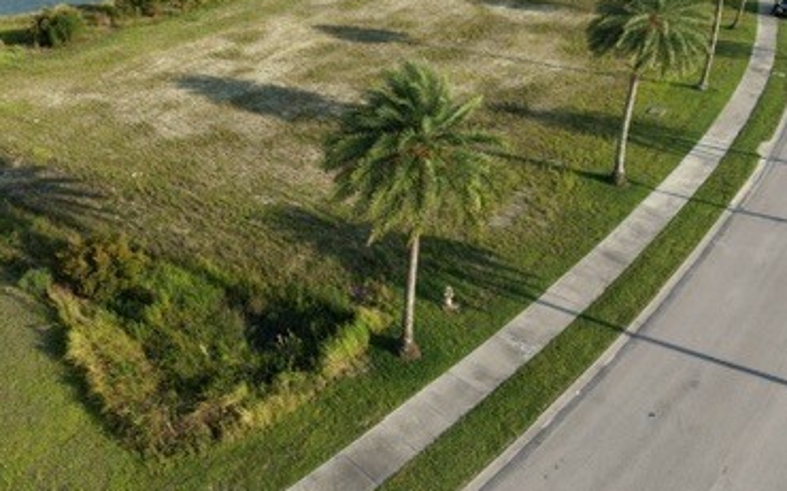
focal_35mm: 33
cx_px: 359
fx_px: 708
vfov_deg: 38.0
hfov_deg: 58.1
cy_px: 172
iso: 140
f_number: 1.8
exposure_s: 1/2500
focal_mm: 8.67
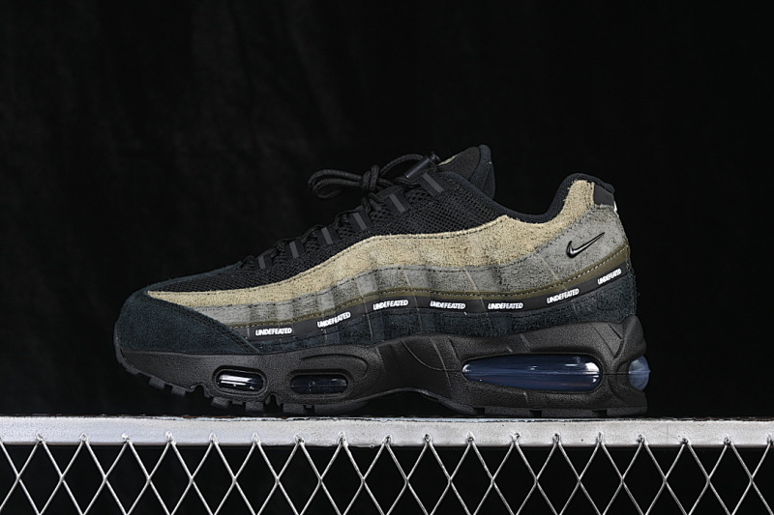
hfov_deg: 27.0
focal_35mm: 75
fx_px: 1612
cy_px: 258
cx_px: 387
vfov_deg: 18.2
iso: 160
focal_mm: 50
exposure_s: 1/60
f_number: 6.3
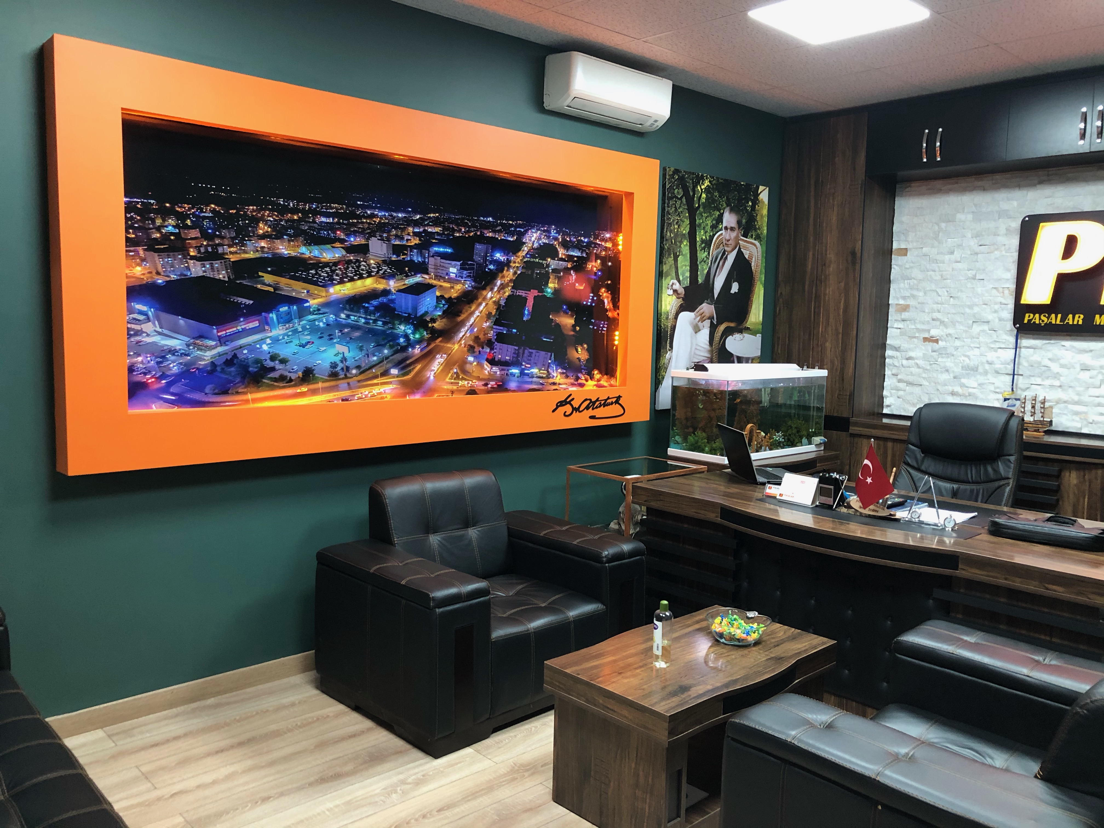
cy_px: 414
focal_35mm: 28
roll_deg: -1.1
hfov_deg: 63.4
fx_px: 893
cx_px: 552
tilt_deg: -7.1
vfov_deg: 49.7
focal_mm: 3.99
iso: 80
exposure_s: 1/17
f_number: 1.8
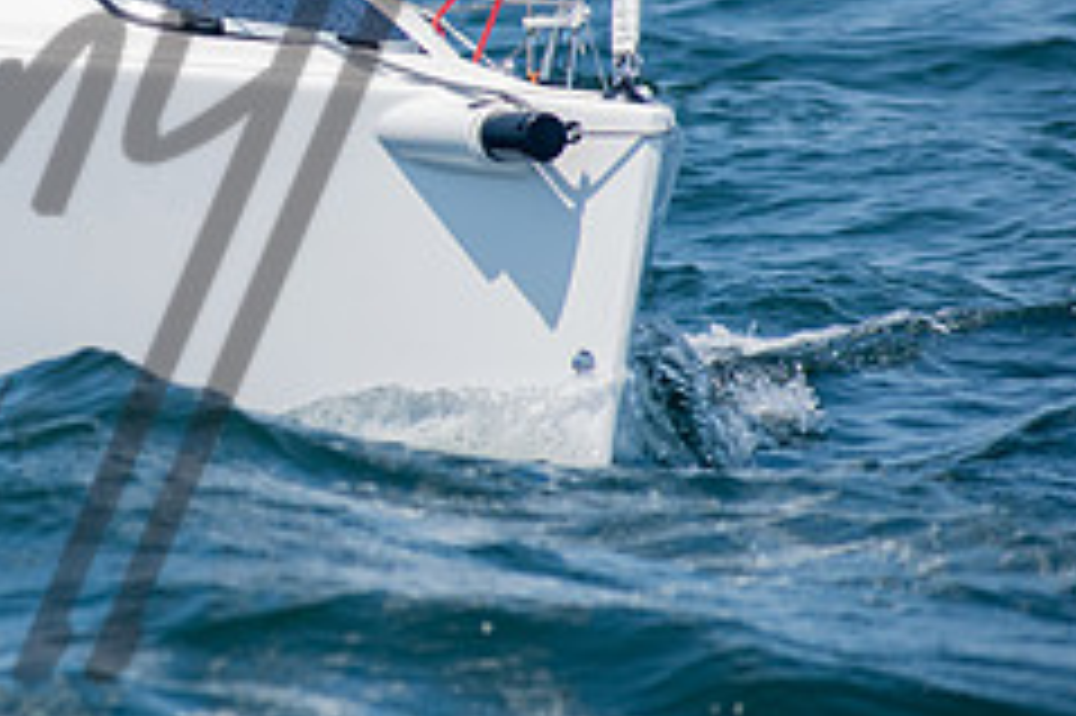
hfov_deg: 3.8
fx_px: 16308
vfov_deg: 2.5
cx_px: -185
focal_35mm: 546
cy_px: 61
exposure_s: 1/1250
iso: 400
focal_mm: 150
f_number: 8
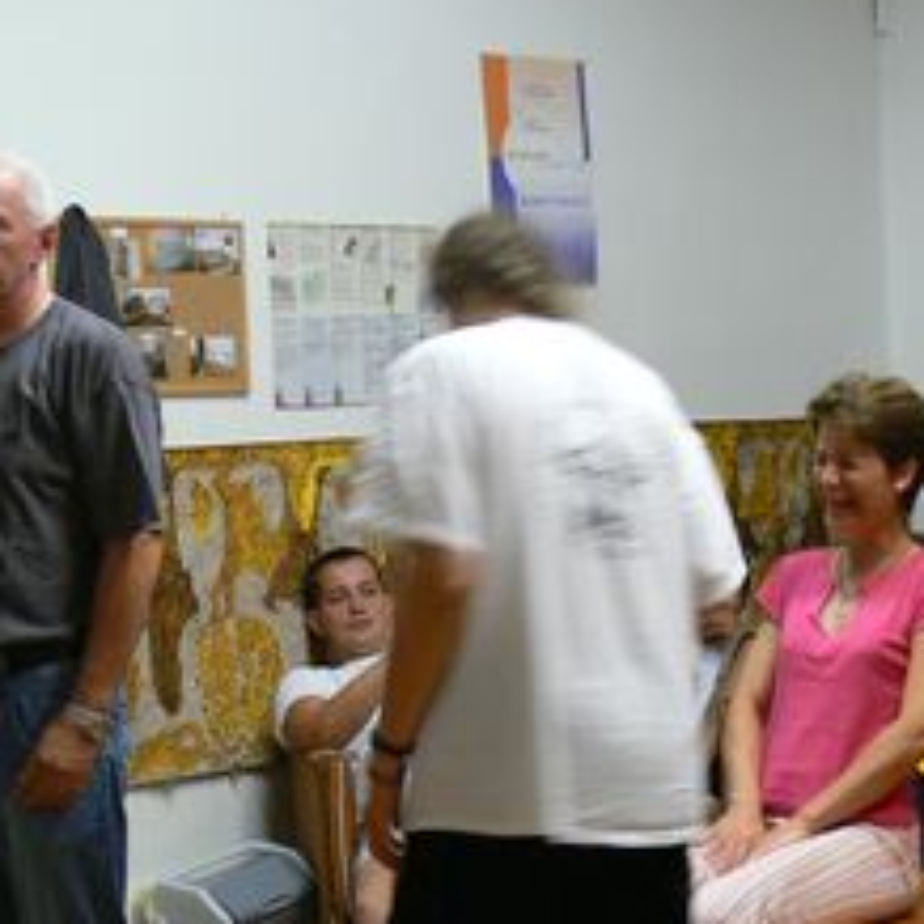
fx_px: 2567
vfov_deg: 20.4
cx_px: 246
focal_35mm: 85
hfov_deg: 20.3
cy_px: 589
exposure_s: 1/20
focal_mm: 7.4
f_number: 2.8
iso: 200
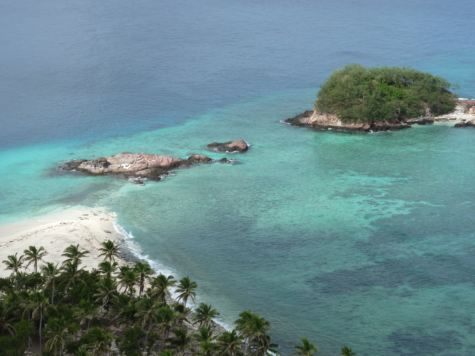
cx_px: 238
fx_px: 1139
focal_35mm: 83
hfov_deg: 23.6
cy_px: 178
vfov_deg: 17.8
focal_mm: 13.7
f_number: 4.5
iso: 80
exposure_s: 1/400
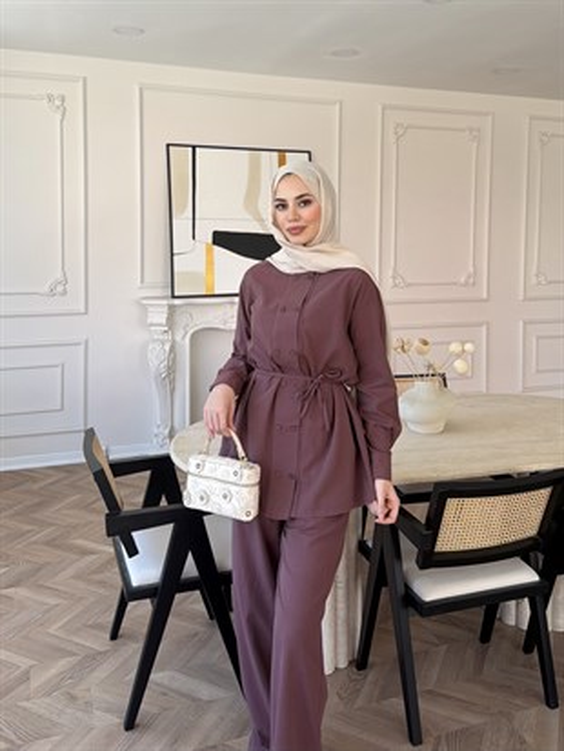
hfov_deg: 56.8
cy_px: 376
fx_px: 521
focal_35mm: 24
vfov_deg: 71.6
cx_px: 282
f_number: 1.78
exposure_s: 1/214
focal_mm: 6.76
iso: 64
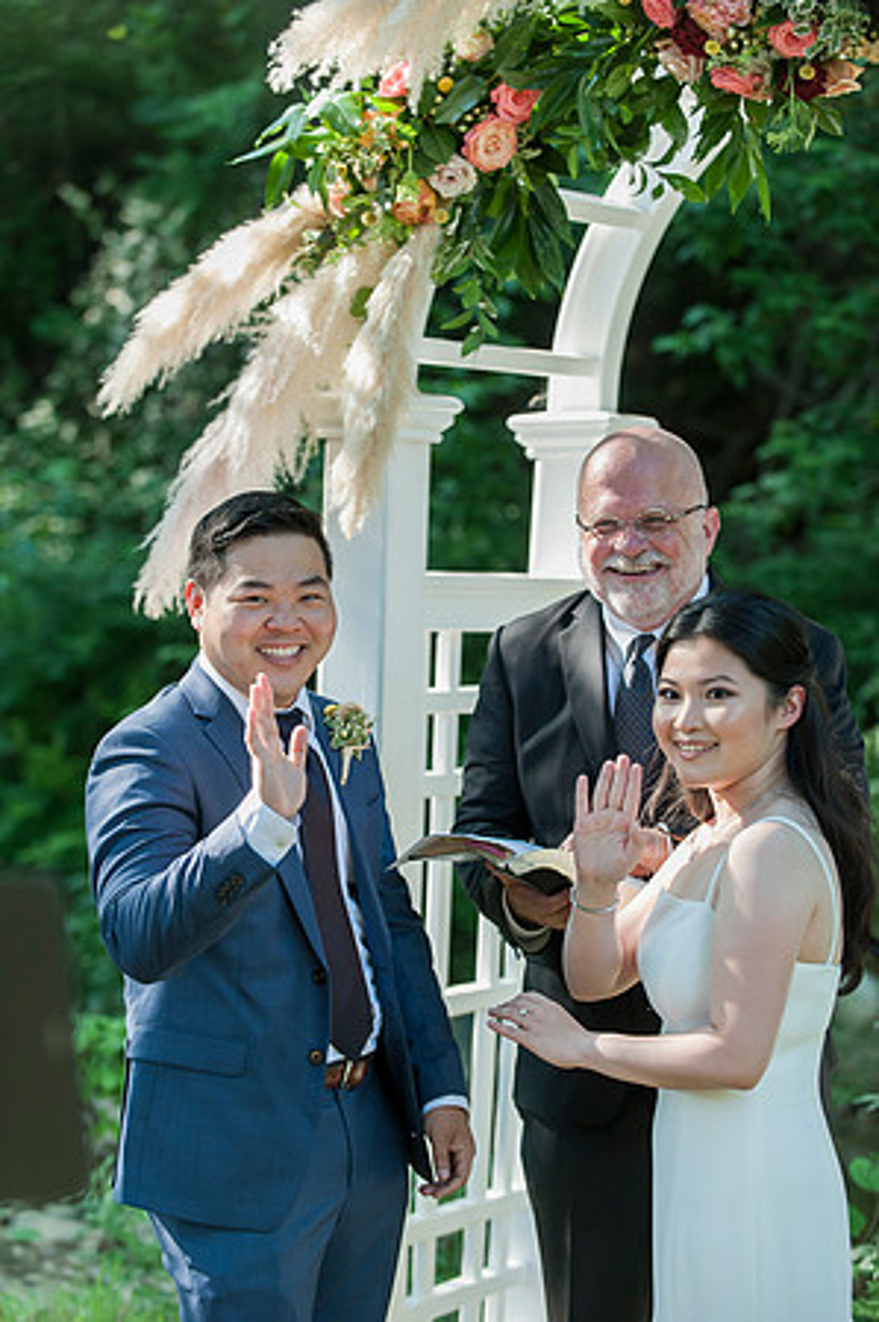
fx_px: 3487
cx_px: 440
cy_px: 661
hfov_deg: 14.4
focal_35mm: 95
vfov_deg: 21.5
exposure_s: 1/640
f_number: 3.5
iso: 800
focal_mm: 95
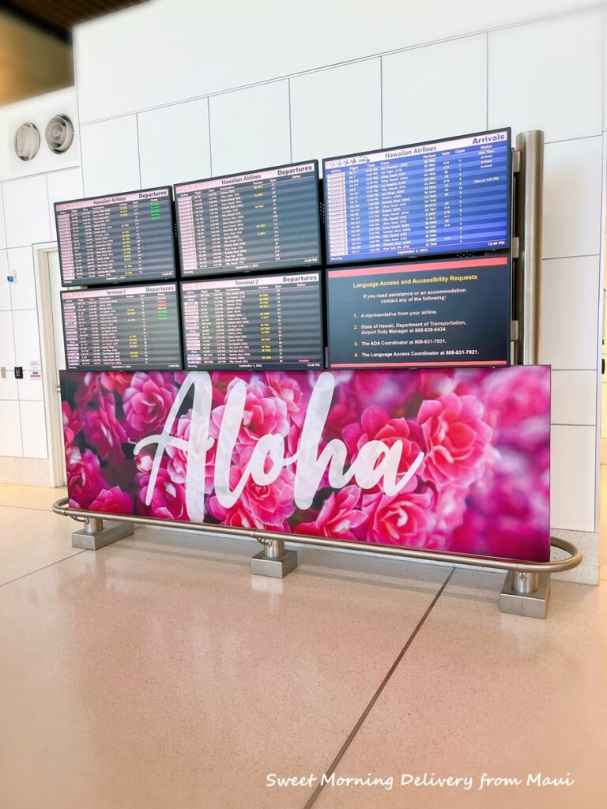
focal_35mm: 26
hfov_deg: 53.1
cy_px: 404
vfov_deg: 67.3
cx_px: 304
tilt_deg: -6.1
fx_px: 608
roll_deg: +2.2
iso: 64
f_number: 1.6
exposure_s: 1/120
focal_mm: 5.1
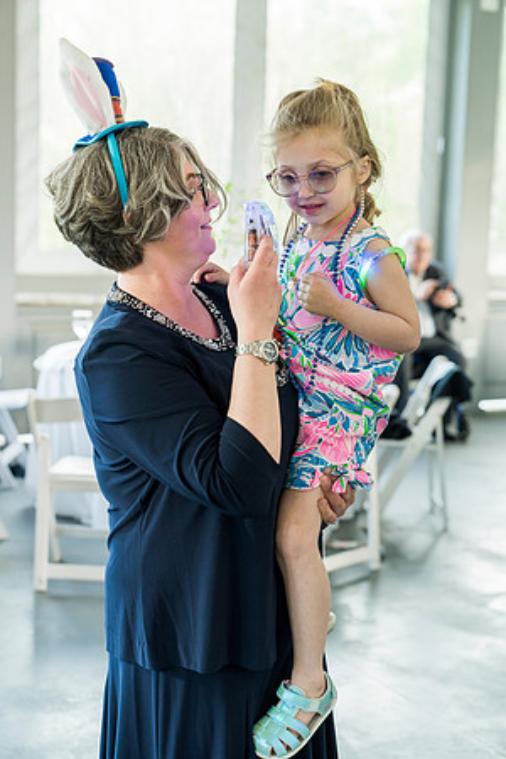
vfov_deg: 36.9
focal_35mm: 54
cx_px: 253
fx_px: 1138
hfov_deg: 25.1
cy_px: 380
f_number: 3.5
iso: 1250
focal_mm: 54
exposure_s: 1/200
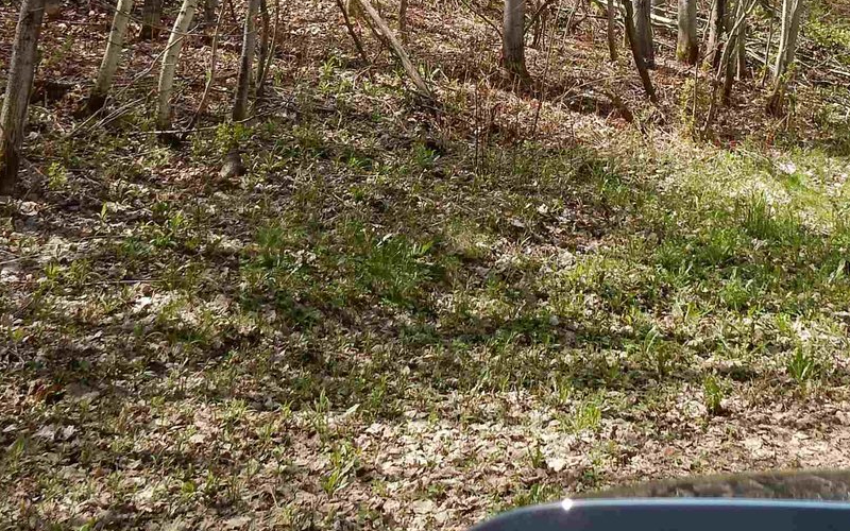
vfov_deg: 23.0
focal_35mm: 53
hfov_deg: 37.7
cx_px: 576
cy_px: -55
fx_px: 1228
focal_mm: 4.5
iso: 125
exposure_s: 1/400
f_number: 3.7
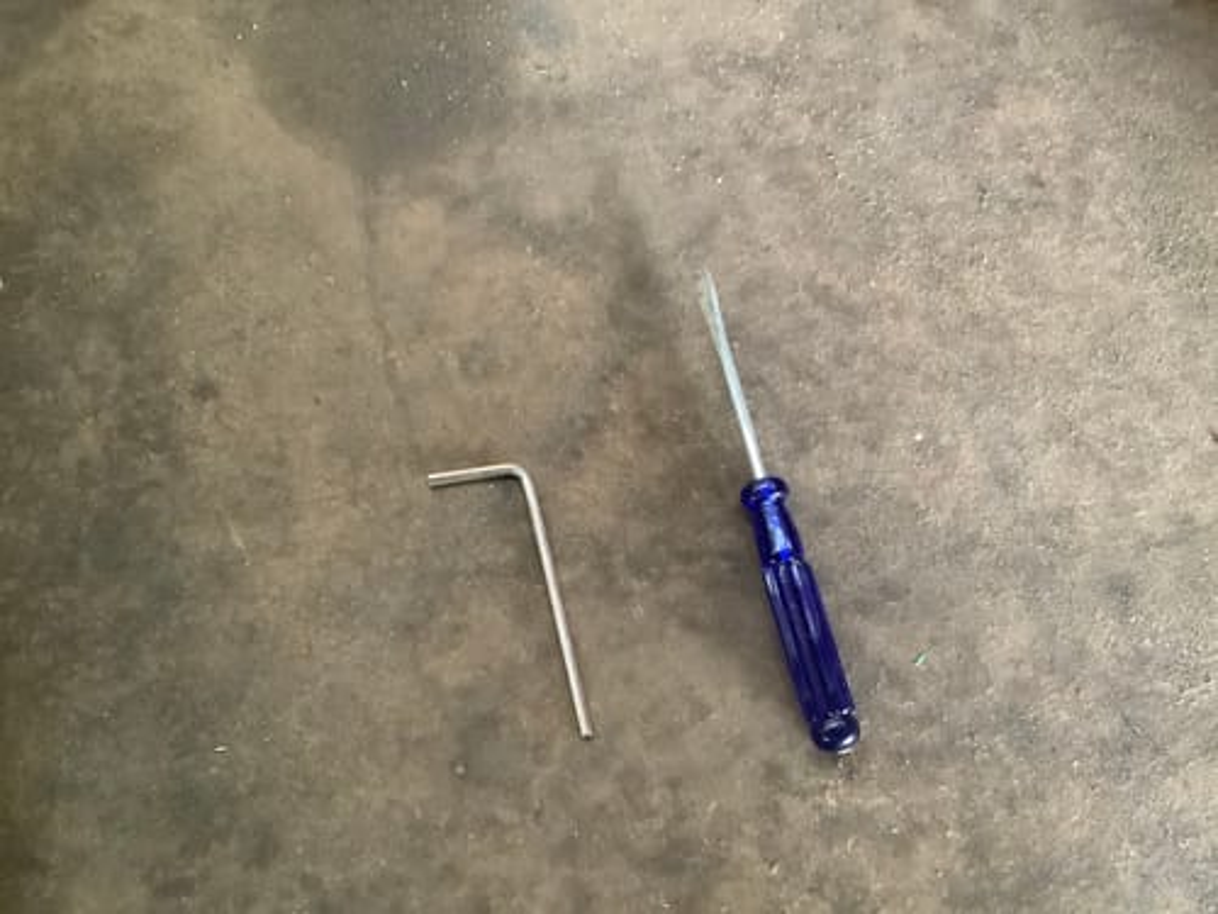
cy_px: 457
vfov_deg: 45.4
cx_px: 609
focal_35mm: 31
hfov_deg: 58.4
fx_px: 1091
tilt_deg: -67.4
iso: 400
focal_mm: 3.3
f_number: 2.4
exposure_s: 1/33
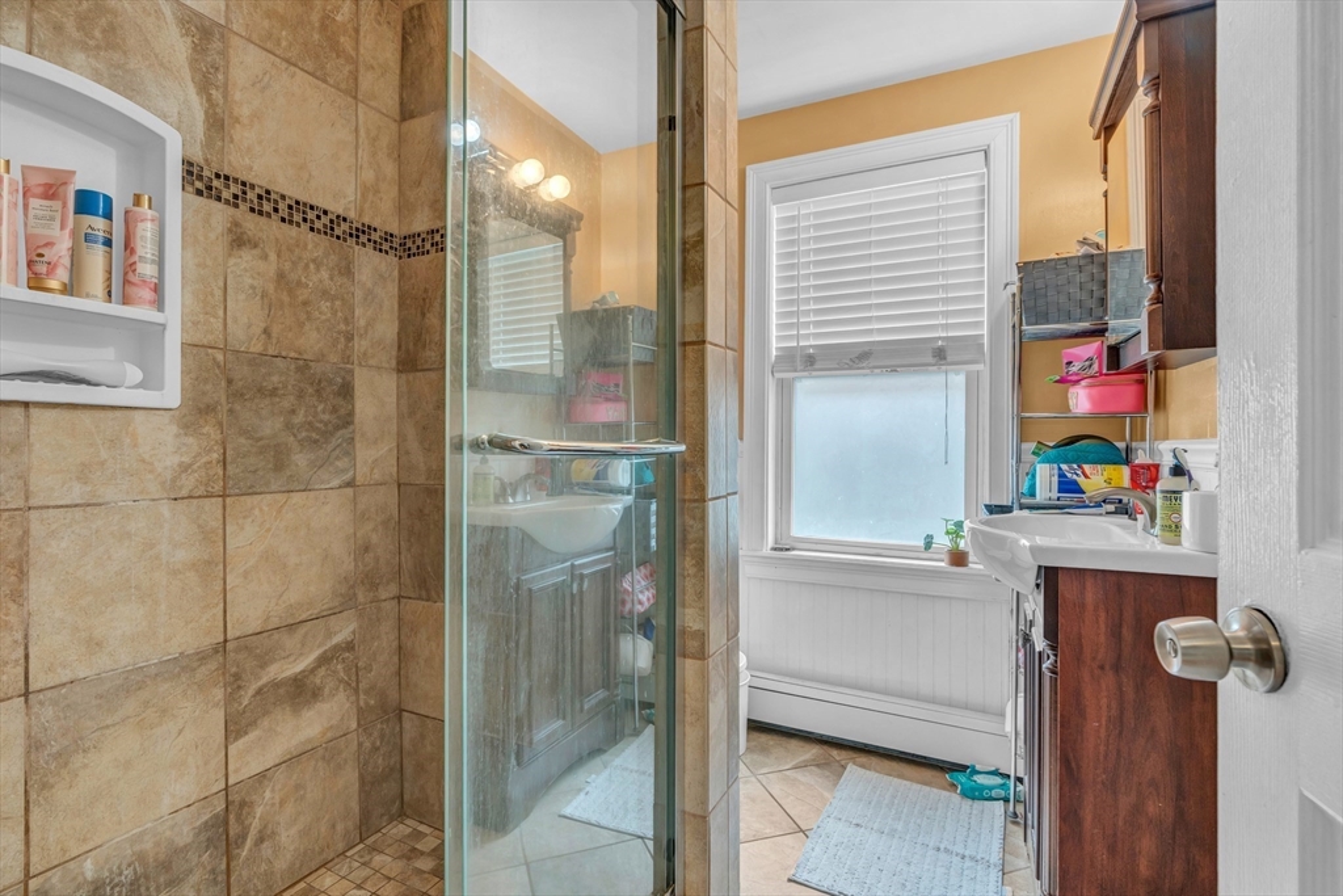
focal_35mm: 17
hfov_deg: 93.3
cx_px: 672
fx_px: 634
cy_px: 448
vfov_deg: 70.5
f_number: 11
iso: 320
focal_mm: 17
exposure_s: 1/1.67
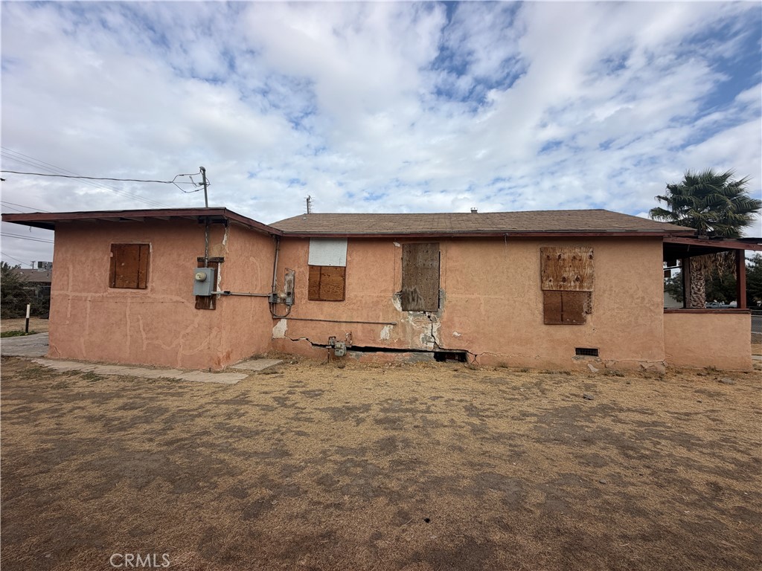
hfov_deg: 102.1
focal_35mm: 14
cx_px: 381
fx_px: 308
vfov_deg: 85.7
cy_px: 286
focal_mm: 2.22
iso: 20
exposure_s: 1/888
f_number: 2.2
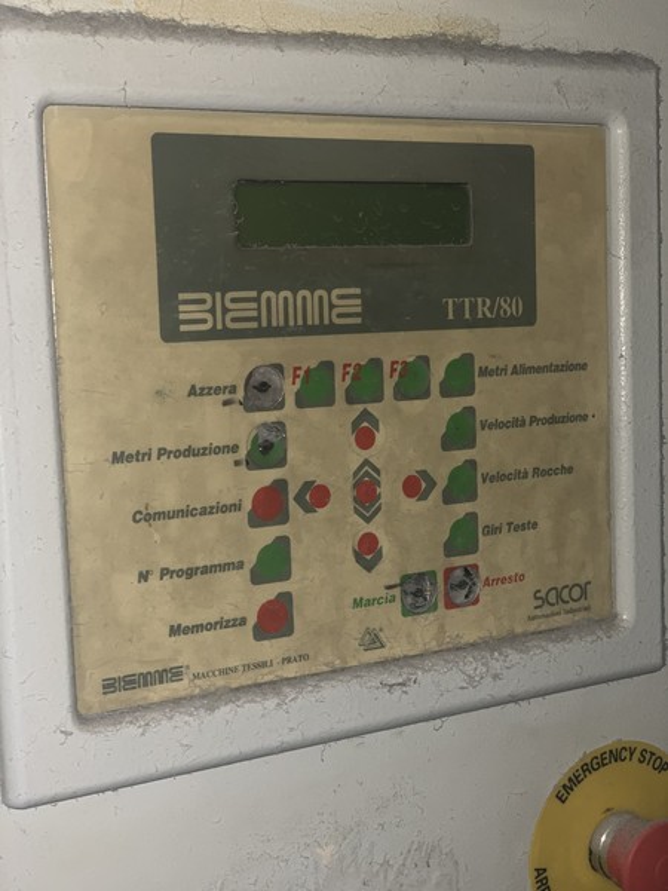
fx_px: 1338
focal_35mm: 52
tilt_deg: -6.1
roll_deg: +2.7
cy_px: 446
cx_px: 334
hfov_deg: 28.0
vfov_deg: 36.8
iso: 50
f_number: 2.4
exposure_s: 1/35
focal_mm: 6
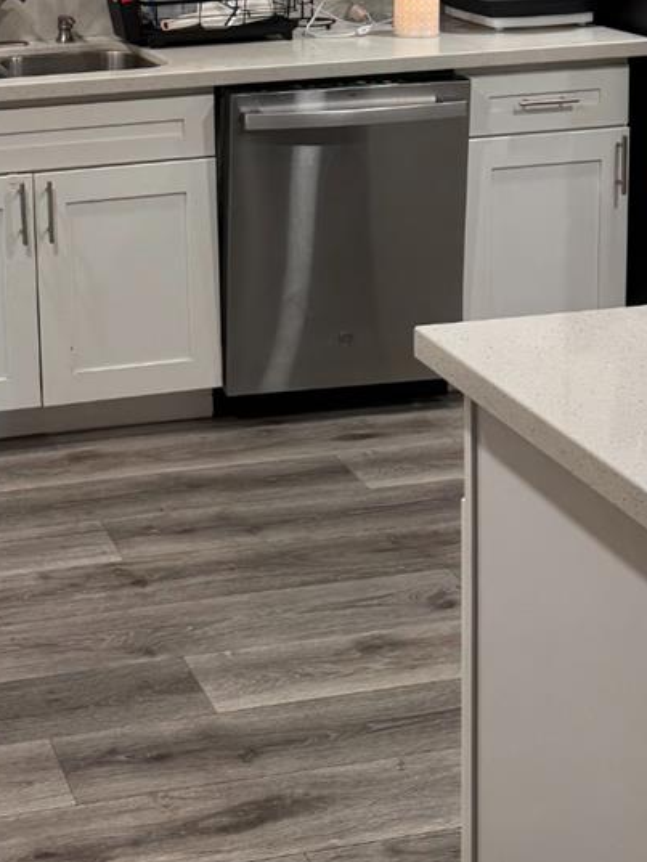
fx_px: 1669
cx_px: -15
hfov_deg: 21.1
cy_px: 35
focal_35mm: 67
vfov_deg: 27.6
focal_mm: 6.76
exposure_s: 1/120
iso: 160
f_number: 1.78
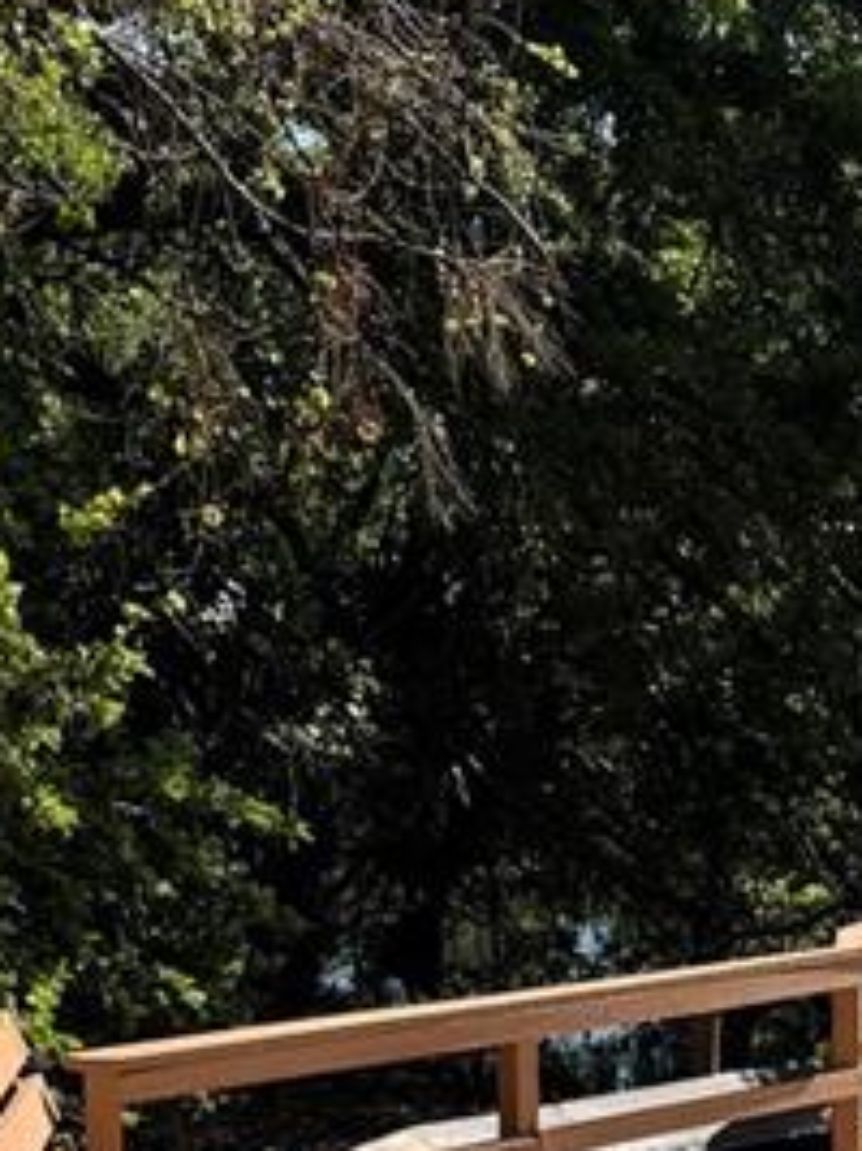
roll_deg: -0.4
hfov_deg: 13.3
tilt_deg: -7.9
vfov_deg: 18.0
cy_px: 940
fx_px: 3589
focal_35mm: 108
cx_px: 1030
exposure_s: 1/4310
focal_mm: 6.76
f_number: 1.78
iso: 80
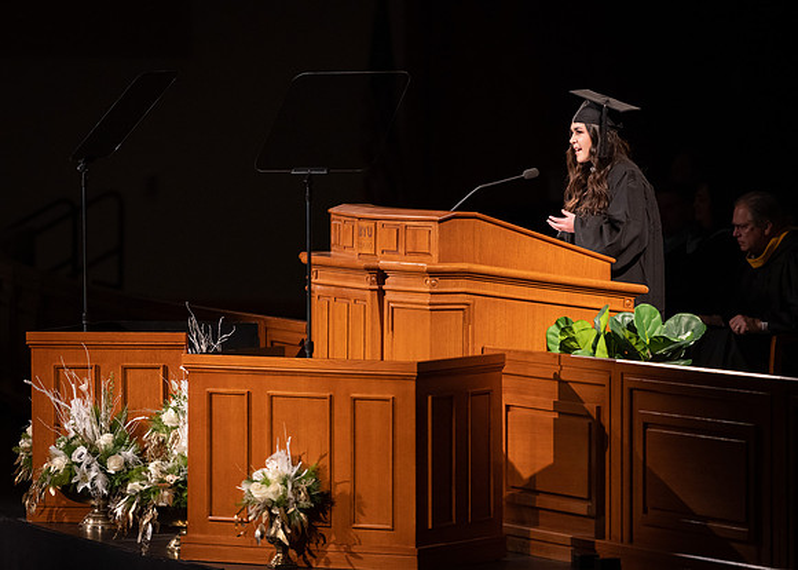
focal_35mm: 260
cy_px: 289
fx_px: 5886
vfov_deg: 5.5
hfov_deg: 7.8
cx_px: 339
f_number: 2.8
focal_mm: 200
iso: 1250
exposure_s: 1/250
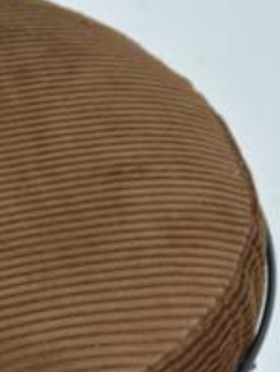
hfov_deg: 6.8
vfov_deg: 9.0
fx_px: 2346
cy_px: 299
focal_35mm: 218
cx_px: -43
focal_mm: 50
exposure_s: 1/160
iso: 250
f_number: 5
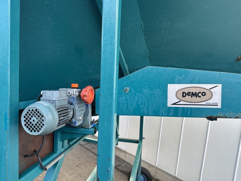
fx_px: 167
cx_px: 120
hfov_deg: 71.6
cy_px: 90
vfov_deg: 56.8
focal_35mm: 24
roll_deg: -6.1
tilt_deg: -4.7
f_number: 1.78
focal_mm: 6.86
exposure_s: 1/458
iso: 80
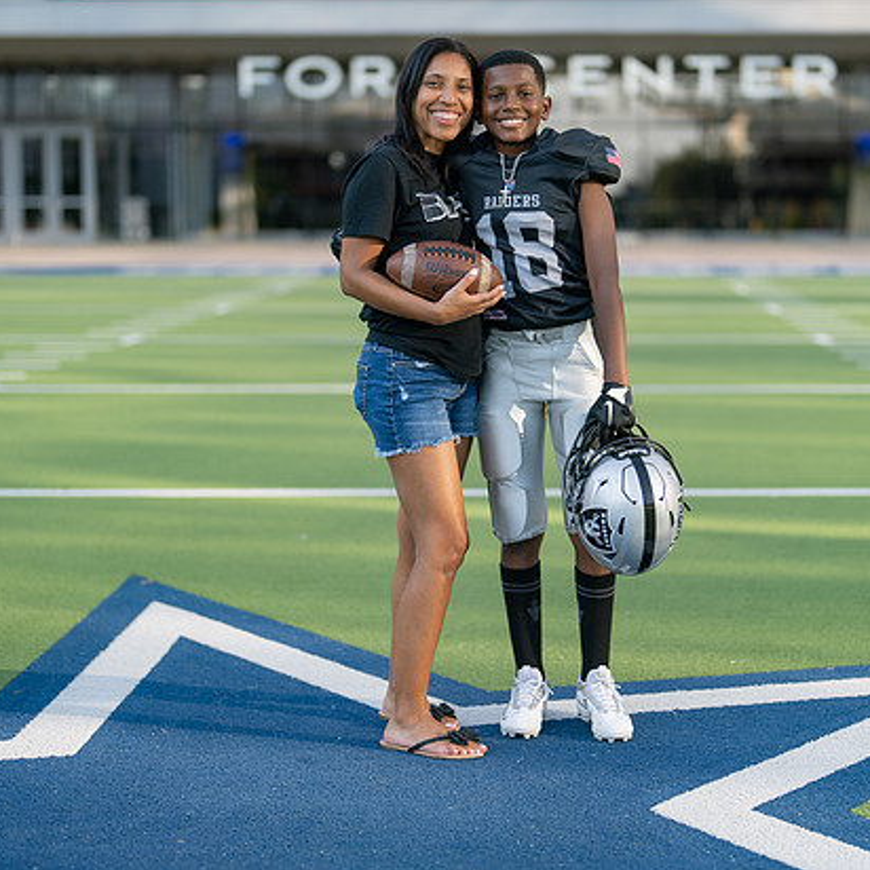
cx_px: 534
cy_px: 411
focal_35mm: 77
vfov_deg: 22.5
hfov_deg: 22.4
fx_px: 2189
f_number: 1.2
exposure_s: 1/2000
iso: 100
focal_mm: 50
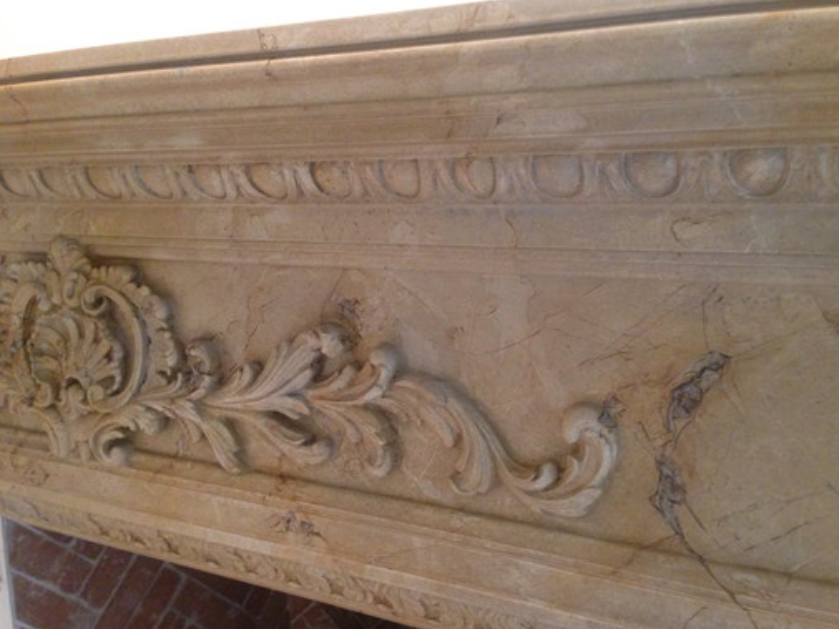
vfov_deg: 41.8
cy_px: 315
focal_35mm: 34
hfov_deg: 53.9
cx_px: 430
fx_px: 824
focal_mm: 4.13
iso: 320
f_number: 2.4
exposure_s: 1/20
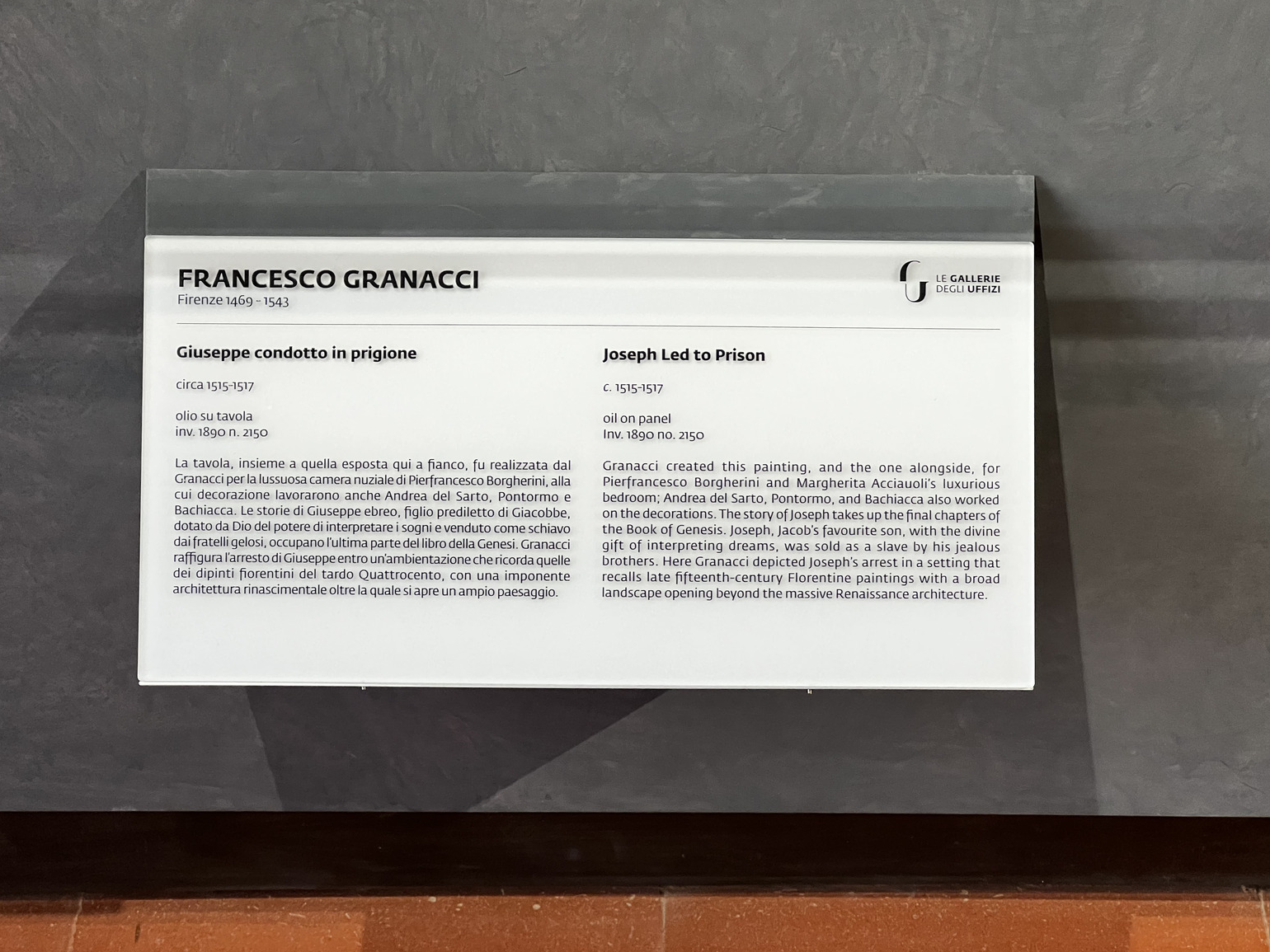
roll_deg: +0.5
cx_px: 619
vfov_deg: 18.4
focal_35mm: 80
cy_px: 483
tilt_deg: -37.3
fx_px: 2935
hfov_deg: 24.4
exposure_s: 1/49
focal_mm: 9
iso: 320
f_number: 2.8
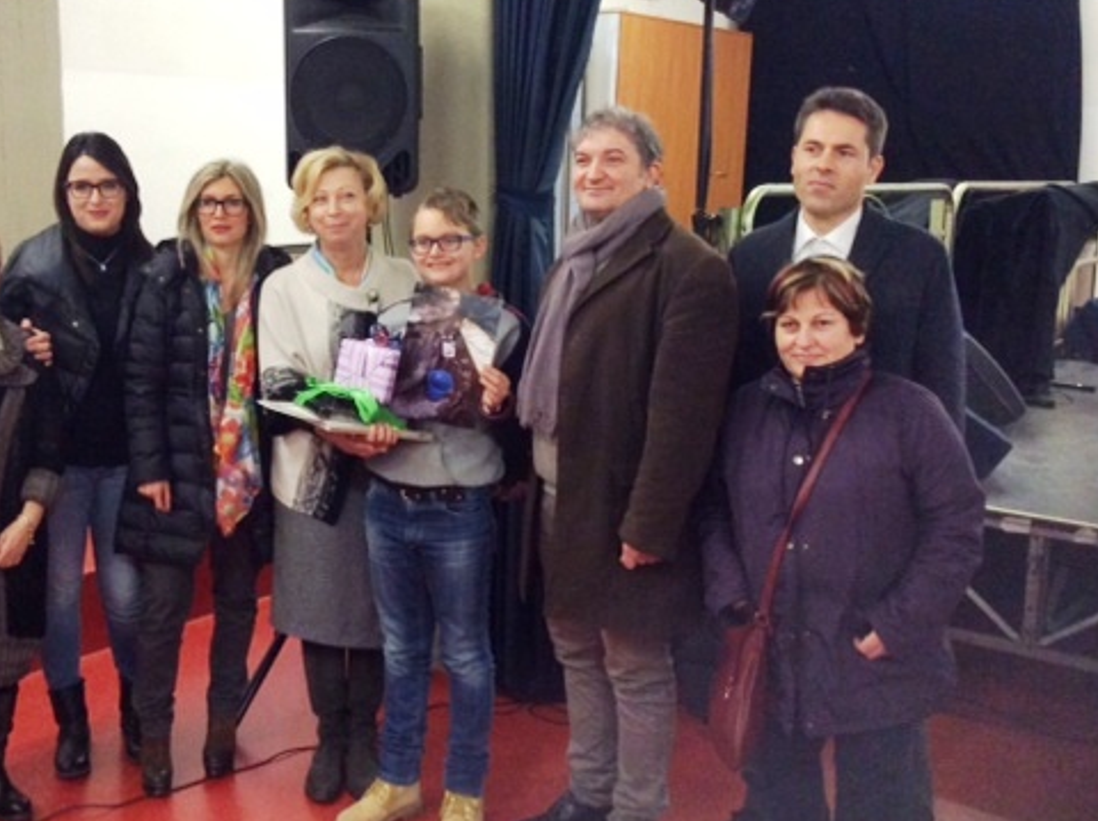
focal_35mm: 44
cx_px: 389
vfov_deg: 32.8
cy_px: 366
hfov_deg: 42.5
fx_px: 1394
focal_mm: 3.3
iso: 250
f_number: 2.4
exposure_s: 1/24
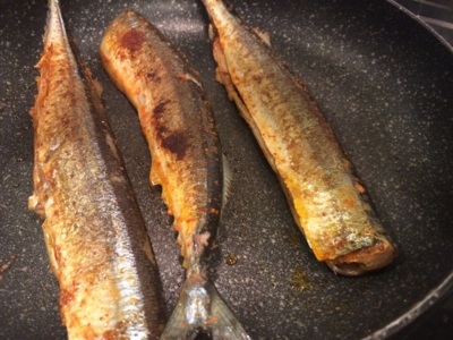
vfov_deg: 48.2
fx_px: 380
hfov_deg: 61.7
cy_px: 170
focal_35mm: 29
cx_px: 226
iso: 320
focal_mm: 4.15
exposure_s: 1/17
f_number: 2.2
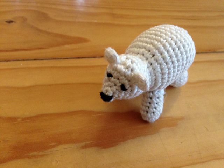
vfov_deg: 42.9
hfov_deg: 55.4
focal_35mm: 33
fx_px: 214
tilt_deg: -45.8
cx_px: 112
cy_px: 84
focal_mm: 4.12
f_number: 2.4
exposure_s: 1/20
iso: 250
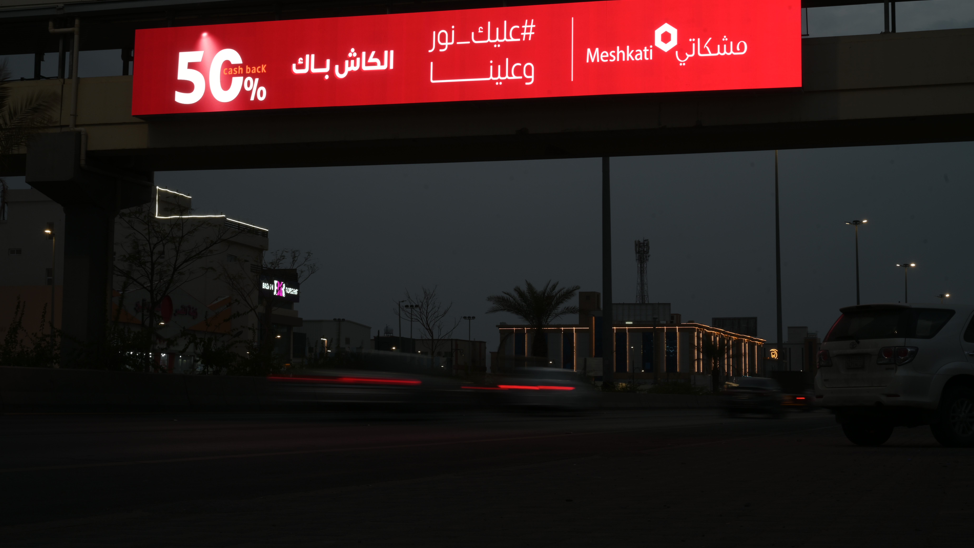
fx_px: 1627
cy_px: 191
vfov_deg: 19.1
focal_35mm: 63
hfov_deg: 33.3
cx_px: 436
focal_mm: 54
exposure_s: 1/4
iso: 80
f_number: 18
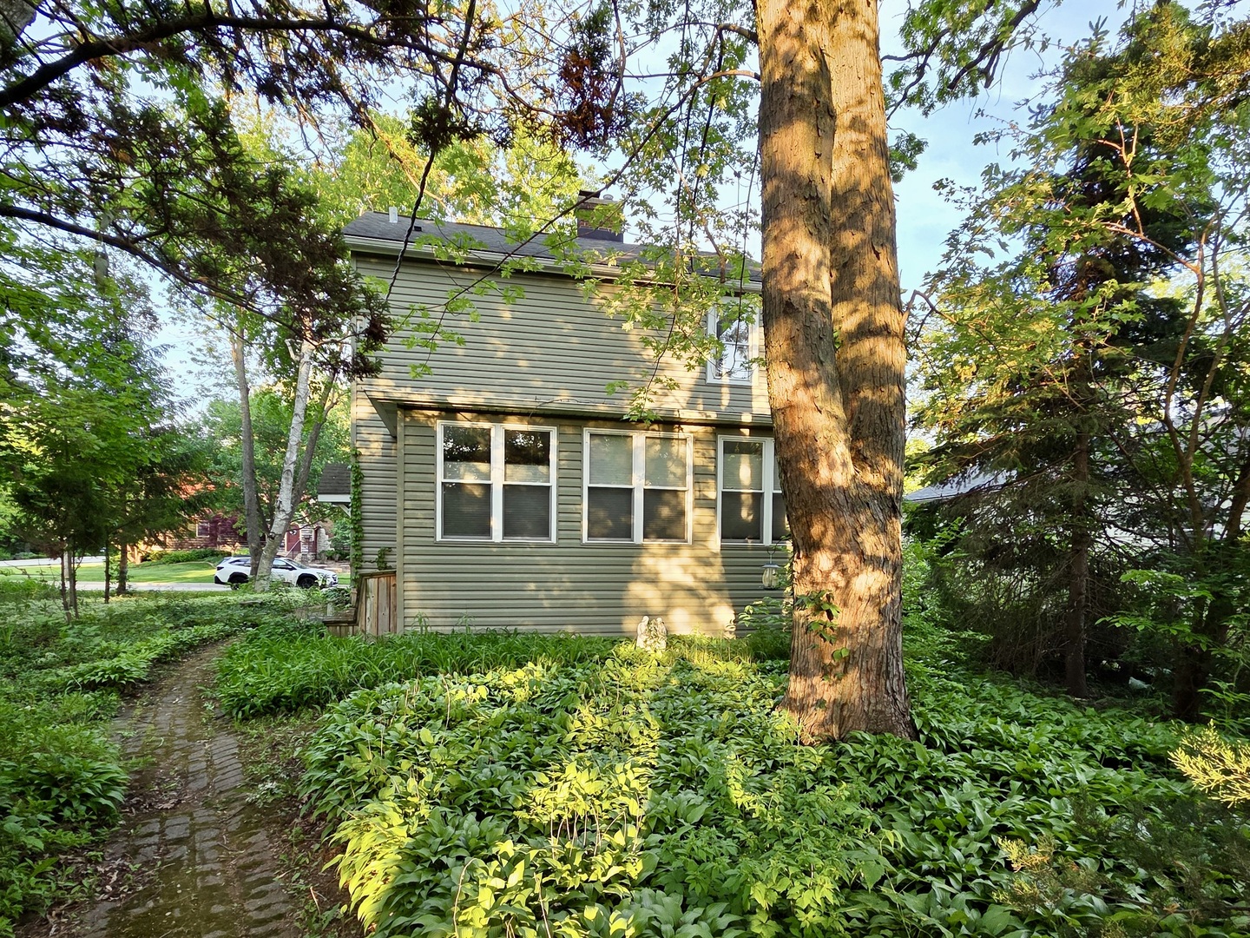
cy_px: 469
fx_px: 469
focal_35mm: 13
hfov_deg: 106.2
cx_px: 625
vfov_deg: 89.9
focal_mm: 2.2
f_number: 2.2
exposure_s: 1/127
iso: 50
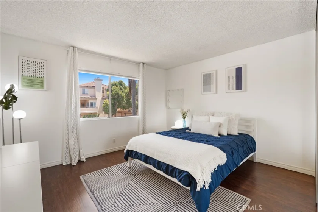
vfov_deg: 73.7
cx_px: 159
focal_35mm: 16
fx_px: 141
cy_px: 106
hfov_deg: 96.7
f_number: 9
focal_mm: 16
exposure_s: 1/50
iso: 1600
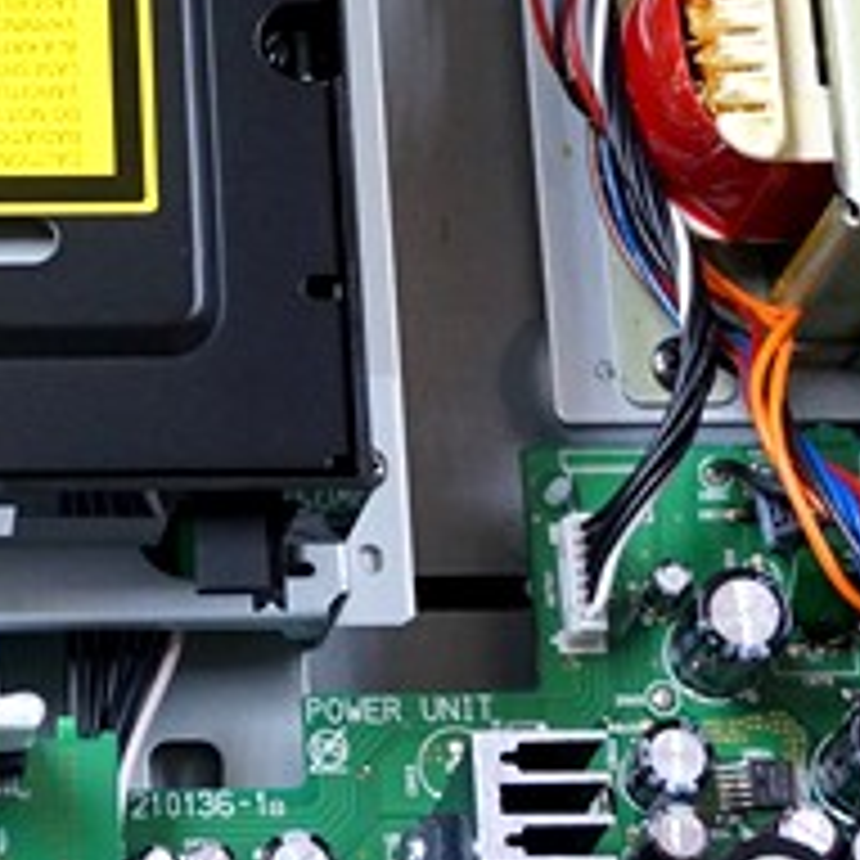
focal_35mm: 156
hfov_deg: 11.0
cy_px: 117
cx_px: -212
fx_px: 4385
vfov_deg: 11.1
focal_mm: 26
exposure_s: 1/40
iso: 800
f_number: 4.5
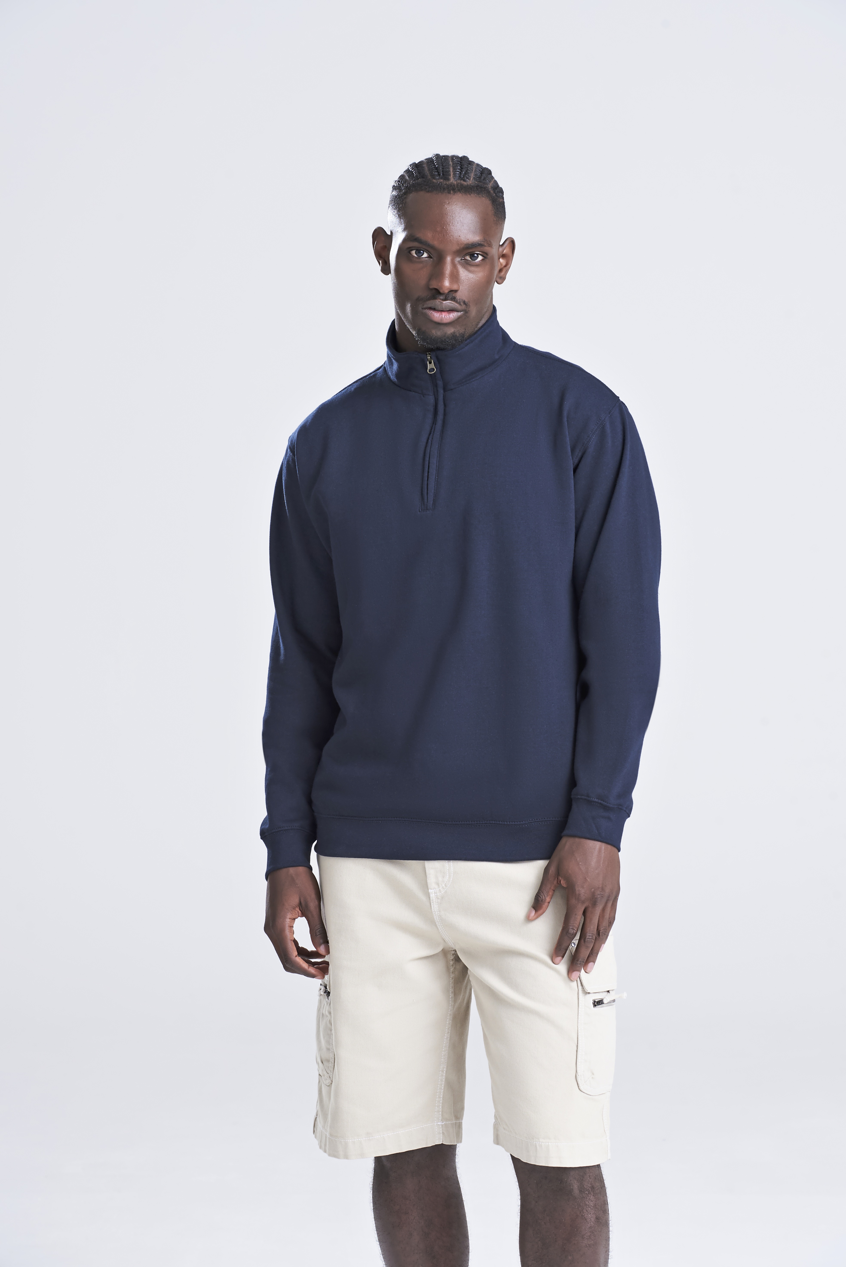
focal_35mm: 122
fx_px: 4297
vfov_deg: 16.8
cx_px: 423
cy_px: 634
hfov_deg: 11.2
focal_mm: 122
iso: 400
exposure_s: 1/160
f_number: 10
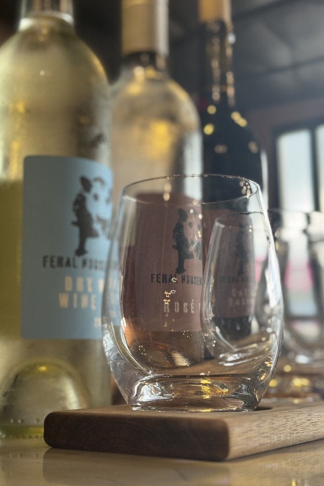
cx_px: 151
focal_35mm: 52
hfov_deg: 26.0
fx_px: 702
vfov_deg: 38.2
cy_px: 236
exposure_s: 1/71
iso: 100
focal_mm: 6.76
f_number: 1.78
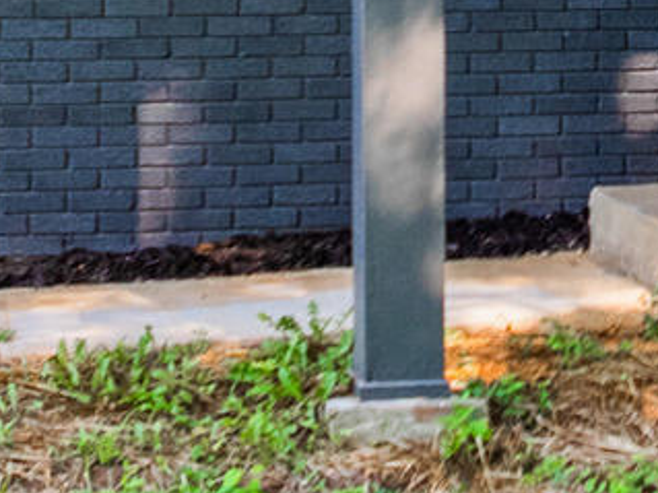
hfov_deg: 10.3
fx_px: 3572
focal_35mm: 188
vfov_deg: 7.8
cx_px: 873
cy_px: -99
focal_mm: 12.29
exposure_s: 1/15
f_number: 2.8
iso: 220
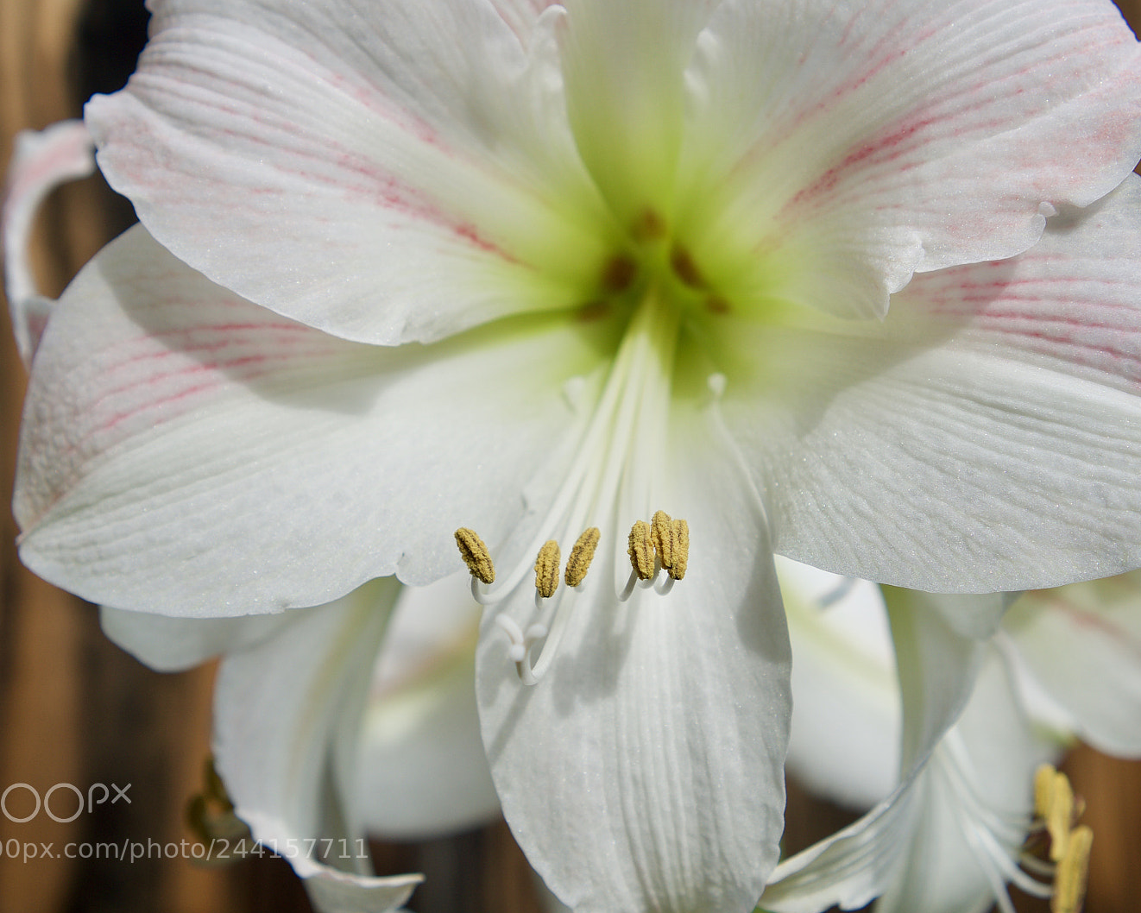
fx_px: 2012
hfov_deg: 31.7
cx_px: 608
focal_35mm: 60
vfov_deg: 25.6
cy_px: 458
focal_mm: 35
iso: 100
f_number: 4.5
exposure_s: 1/320
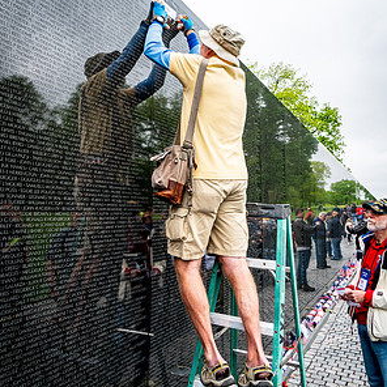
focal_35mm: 31
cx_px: 193
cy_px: 170
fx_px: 392
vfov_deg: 52.4
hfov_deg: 52.5
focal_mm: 24
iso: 560
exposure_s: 1/640
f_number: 8
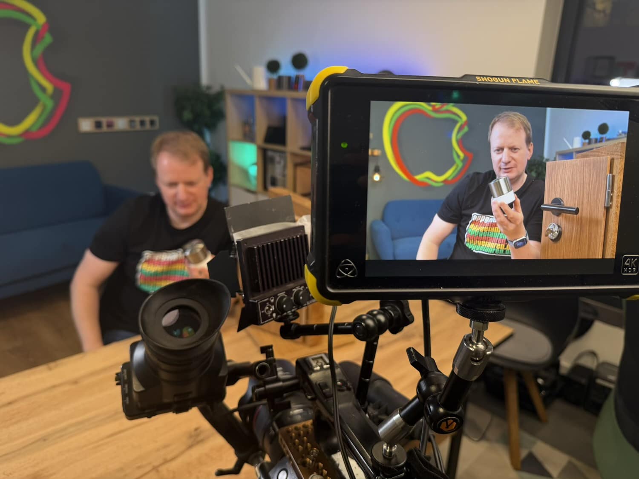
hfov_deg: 71.6
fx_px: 443
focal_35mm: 24
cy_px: 240
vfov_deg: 56.8
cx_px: 320
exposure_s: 1/111
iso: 100
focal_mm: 6.76
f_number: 1.78
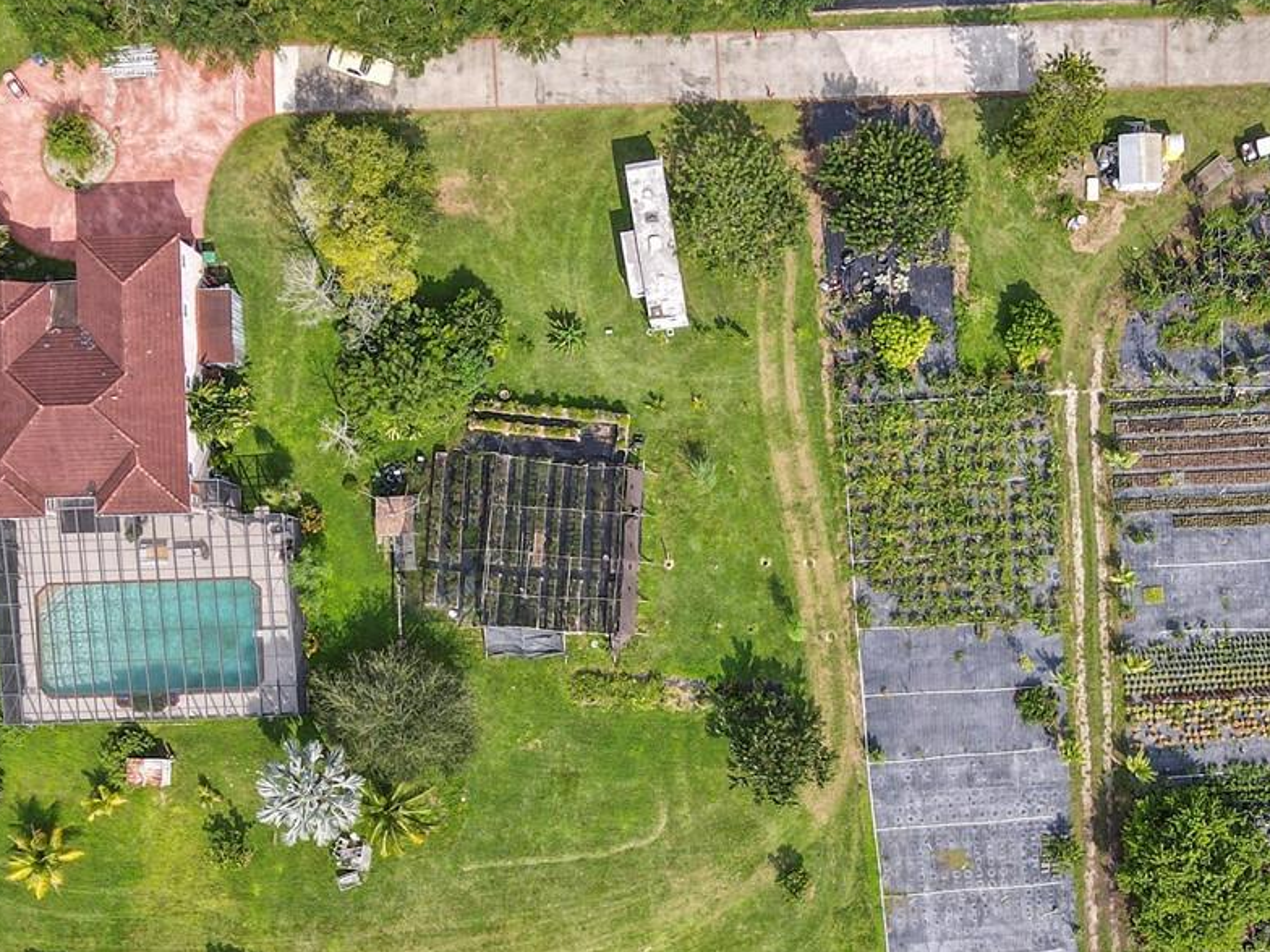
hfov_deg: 38.8
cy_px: 738
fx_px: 1798
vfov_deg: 29.1
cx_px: 742
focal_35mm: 49
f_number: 2.8
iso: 100
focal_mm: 4.5
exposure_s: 1/500
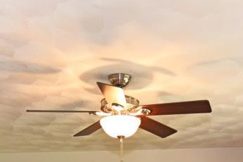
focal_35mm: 61
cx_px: 139
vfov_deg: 19.6
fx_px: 412
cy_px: 237
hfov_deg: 32.8
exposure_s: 1/60
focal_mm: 14
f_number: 4
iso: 400
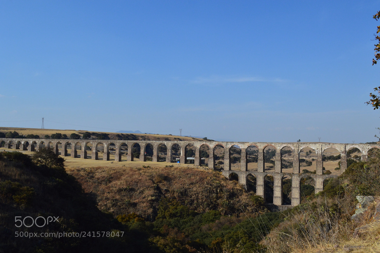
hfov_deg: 53.2
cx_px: 190
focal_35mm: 36
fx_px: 380
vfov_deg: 36.8
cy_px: 126
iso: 400
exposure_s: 1/500
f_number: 11
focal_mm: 24
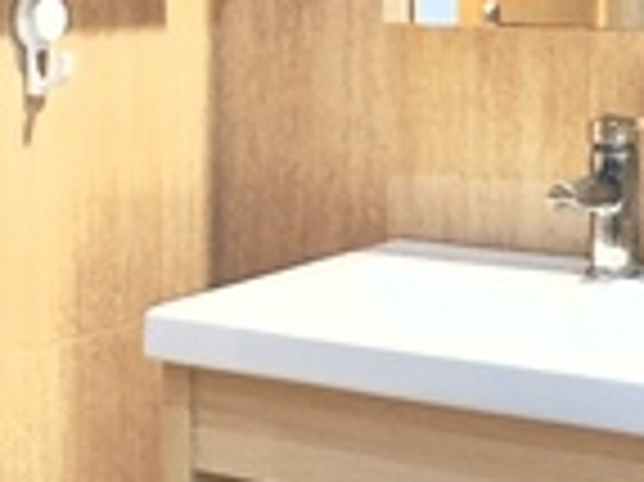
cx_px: 396
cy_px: 14
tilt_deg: -3.0
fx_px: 1747
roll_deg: -1.7
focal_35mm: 94
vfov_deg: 15.4
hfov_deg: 20.8
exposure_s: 1/100
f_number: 2.2
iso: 320
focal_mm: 2.22
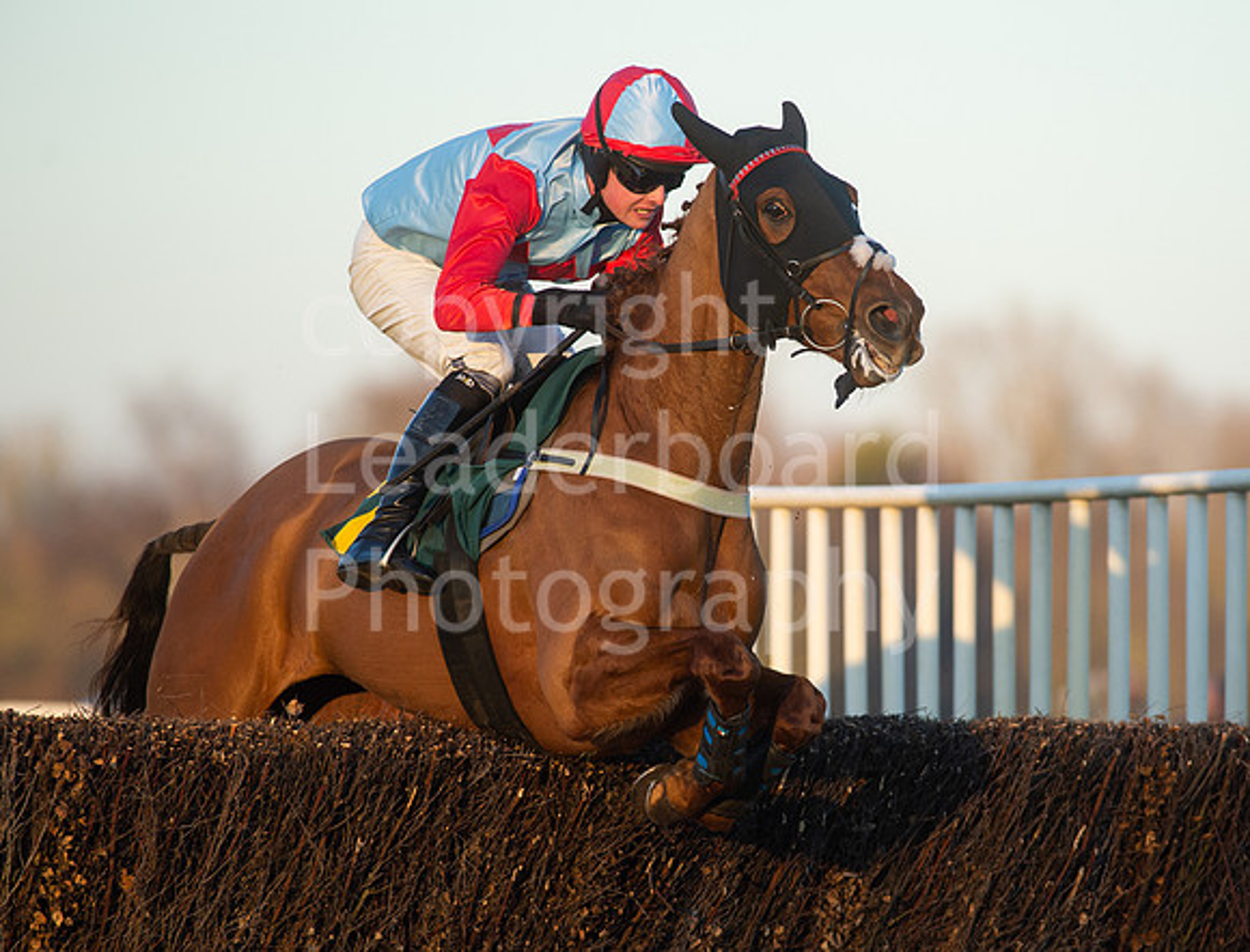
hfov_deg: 4.9
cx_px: 816
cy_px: 566
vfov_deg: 3.7
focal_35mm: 401
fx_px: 14557
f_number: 5.6
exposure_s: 1/2000
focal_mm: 300
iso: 1000
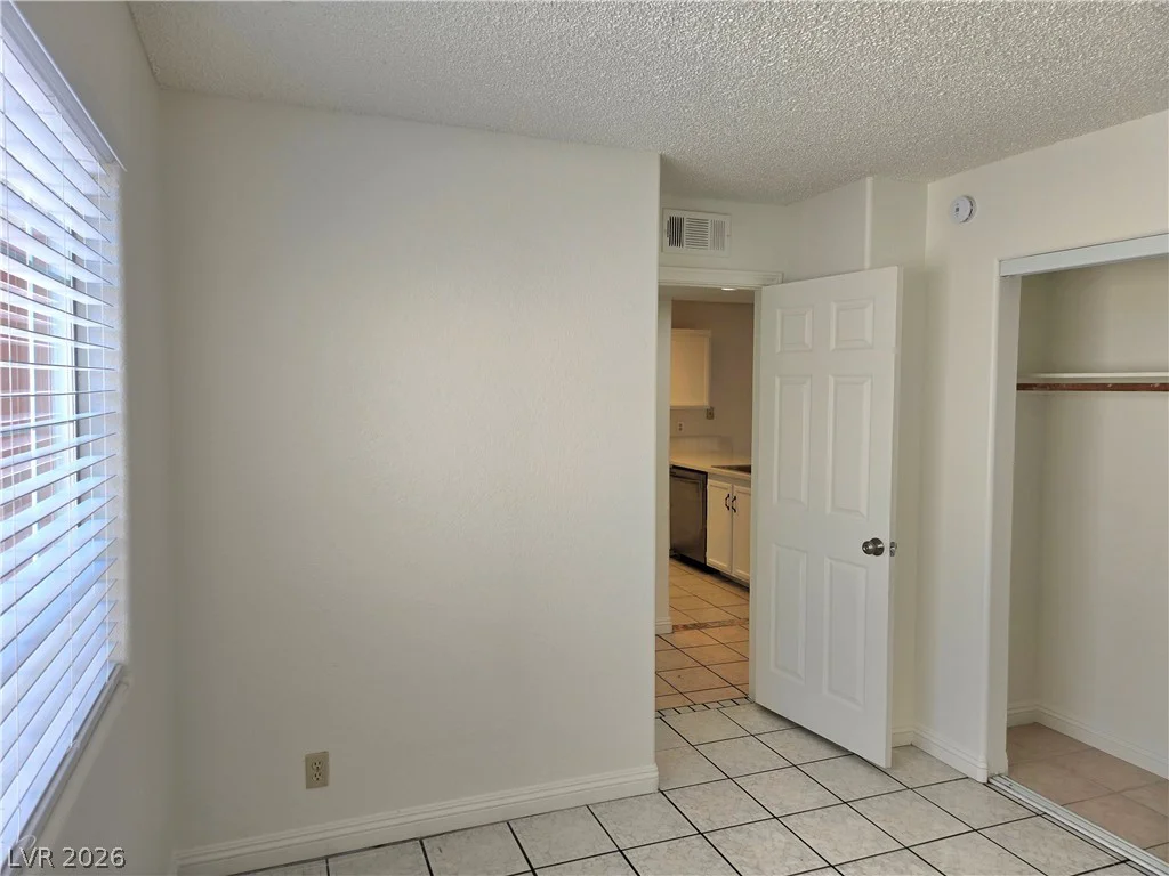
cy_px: 438
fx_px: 777
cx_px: 584
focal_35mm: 23
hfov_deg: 73.9
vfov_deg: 58.9
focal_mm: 5.4
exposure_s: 1/133
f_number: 1.8
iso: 25
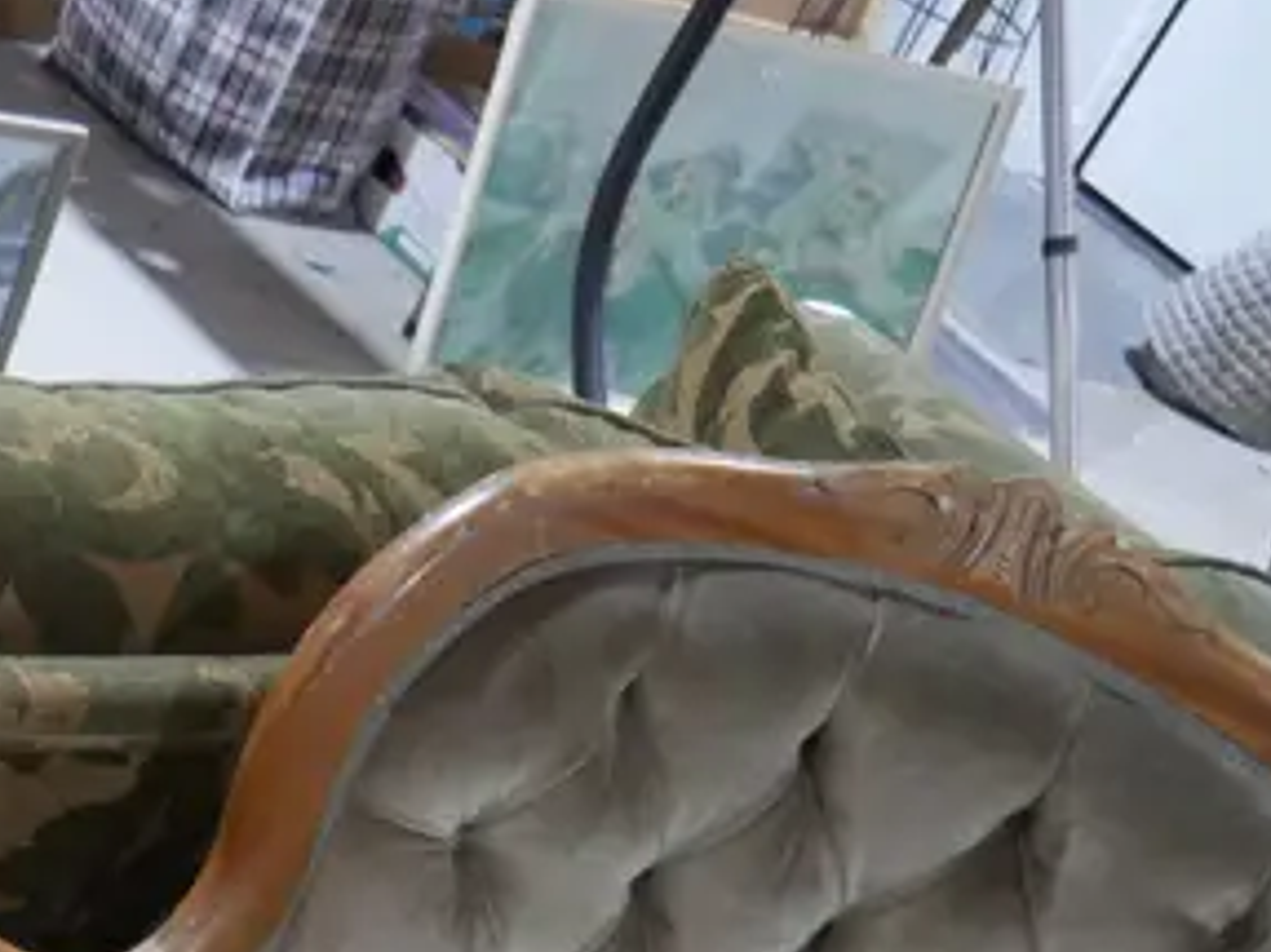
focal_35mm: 100
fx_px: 3670
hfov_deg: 17.6
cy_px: 1649
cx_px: -655
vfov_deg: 13.4
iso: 640
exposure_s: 1/60
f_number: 3.5
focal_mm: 14
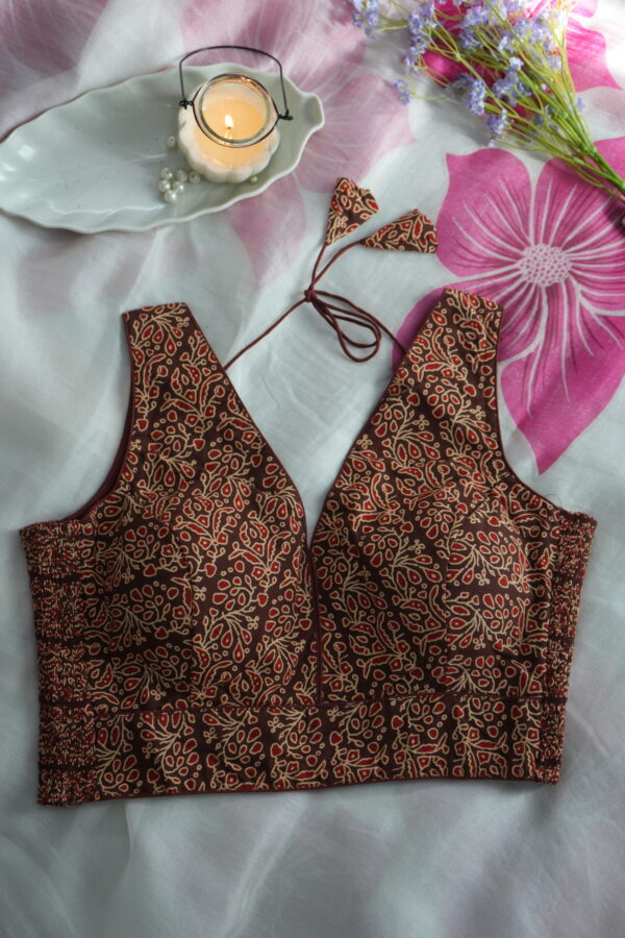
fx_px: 1614
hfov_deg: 21.9
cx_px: 312
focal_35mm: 62
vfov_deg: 32.4
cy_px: 469
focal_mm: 62
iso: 1250
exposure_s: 1/160
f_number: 5.6
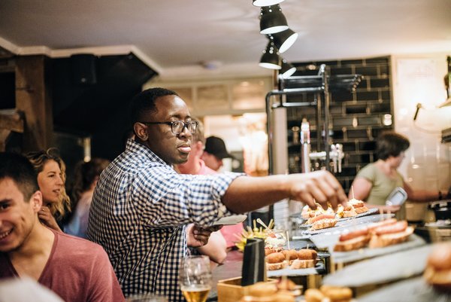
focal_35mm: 50
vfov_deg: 27.0
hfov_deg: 39.6
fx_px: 627
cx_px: 226
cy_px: 151
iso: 3200
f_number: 2.2
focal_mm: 50
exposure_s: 1/250
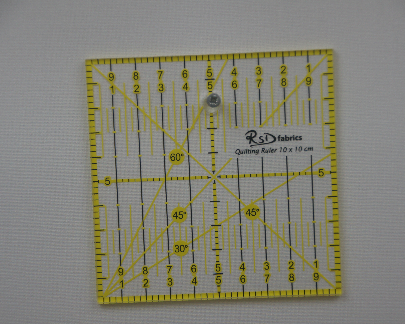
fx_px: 1834
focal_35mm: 153
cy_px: 162
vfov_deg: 10.1
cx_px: 216
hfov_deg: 12.6
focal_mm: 90
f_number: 5.6
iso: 250
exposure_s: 1/160
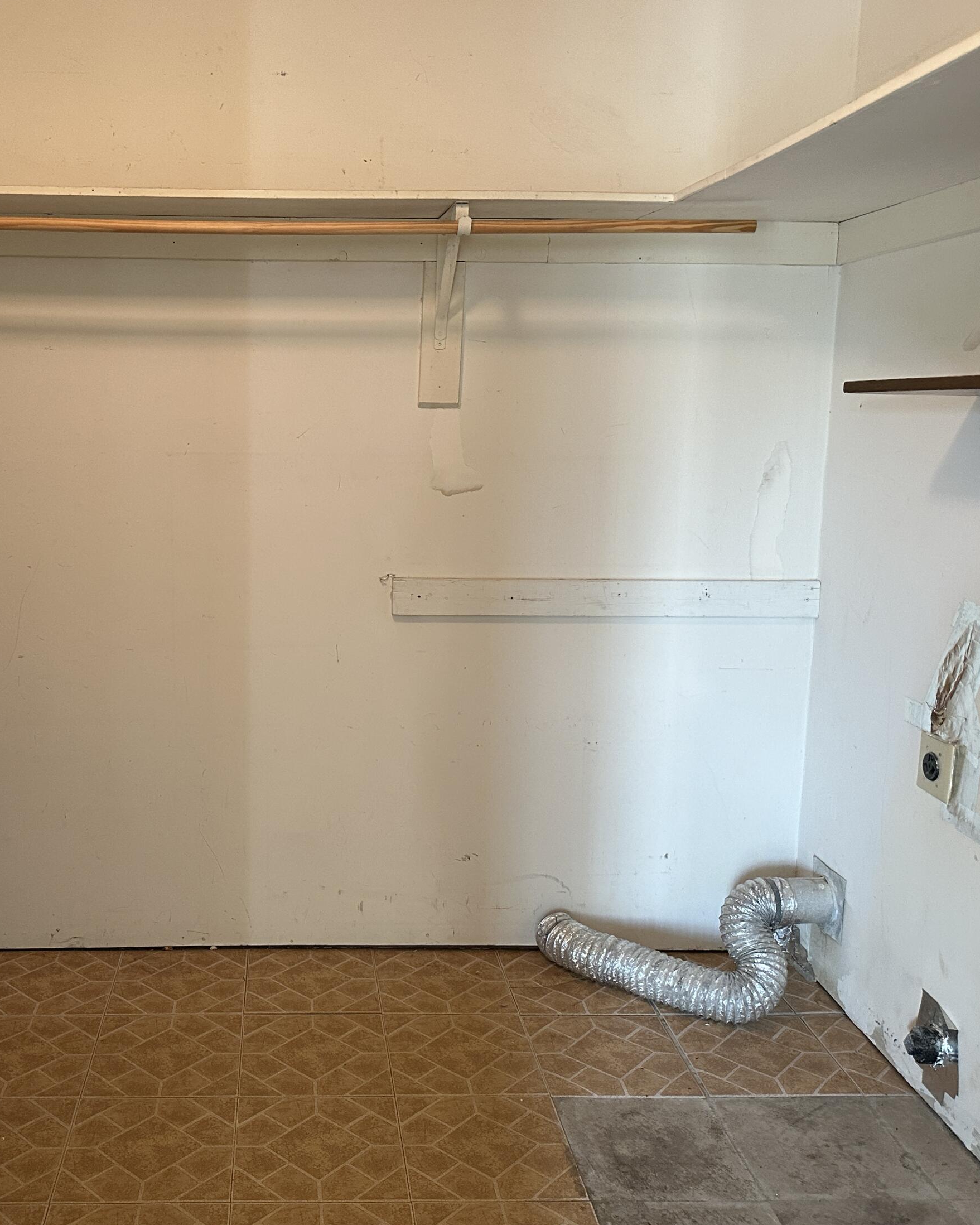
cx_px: 312
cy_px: 610
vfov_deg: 55.7
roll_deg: -0.5
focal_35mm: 32
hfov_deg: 45.0
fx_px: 1160
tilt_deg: -9.6
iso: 320
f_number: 1.78
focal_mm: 6.86
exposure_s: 1/60
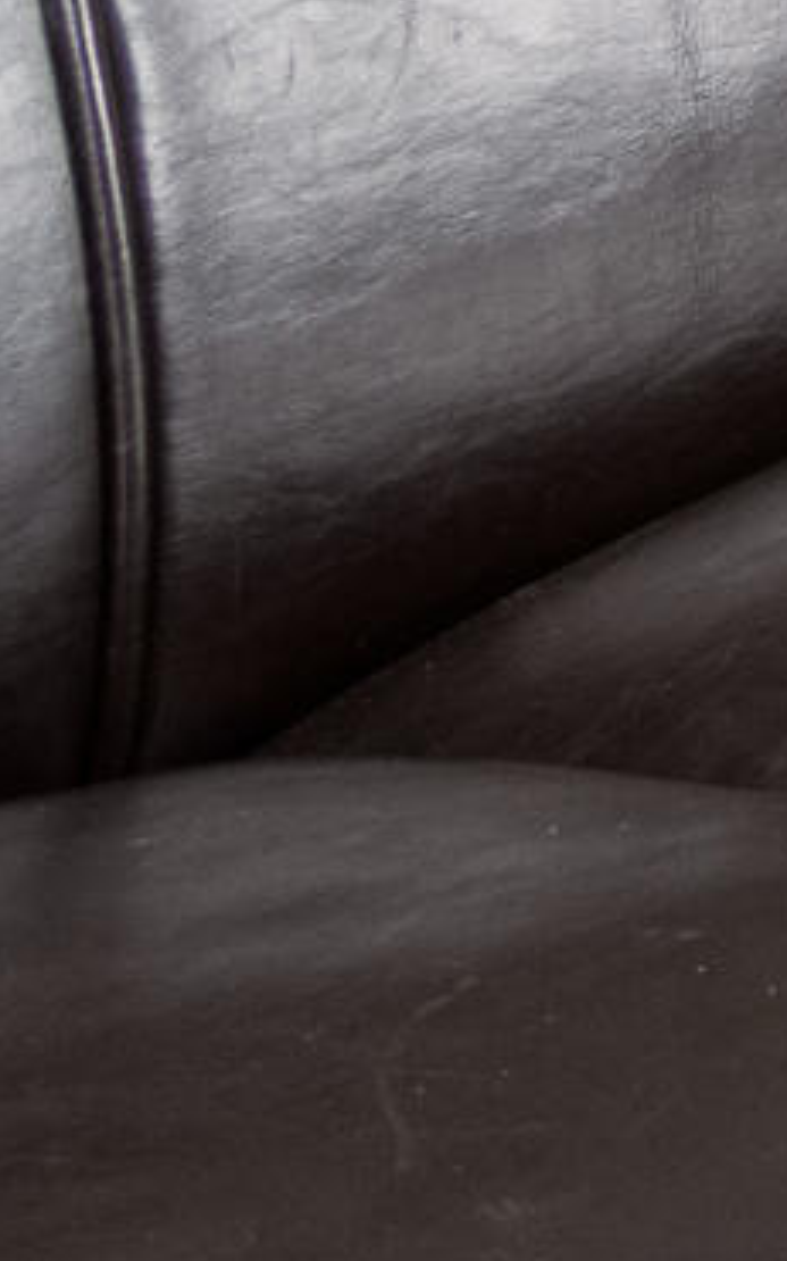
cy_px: -1639
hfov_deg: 4.1
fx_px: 8517
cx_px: 5046
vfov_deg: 7.9
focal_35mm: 248
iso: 320
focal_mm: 30
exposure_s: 1/1.67
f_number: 9
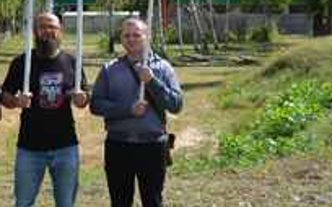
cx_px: -308
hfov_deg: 15.7
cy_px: -5
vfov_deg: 11.9
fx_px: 976
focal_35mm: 108
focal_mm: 18
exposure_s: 1/250
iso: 100
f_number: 8
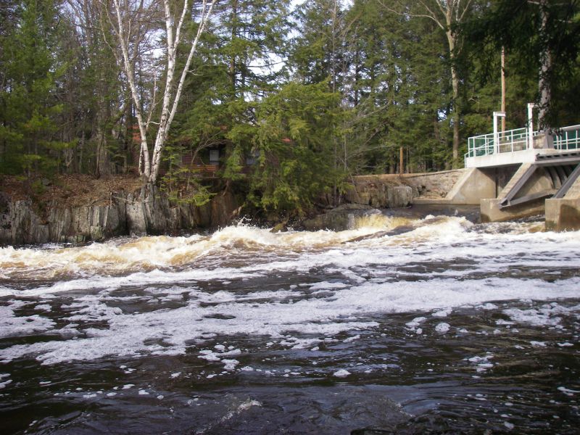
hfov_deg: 49.0
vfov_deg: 37.7
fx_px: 637
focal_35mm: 38
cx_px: 290
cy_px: 218
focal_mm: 6.3
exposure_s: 1/200
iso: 64
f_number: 3.3
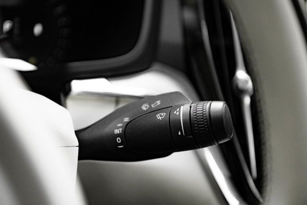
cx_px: 154
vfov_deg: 24.6
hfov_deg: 36.2
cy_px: 102
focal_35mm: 55
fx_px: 469
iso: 1250
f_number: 2.8
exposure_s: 1/200
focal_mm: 55
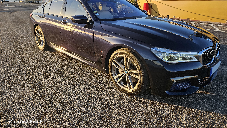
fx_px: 156
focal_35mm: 26
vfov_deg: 44.0
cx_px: 116
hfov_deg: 71.9
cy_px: 47
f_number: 1.8
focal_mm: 5.4
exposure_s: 1/526
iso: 50
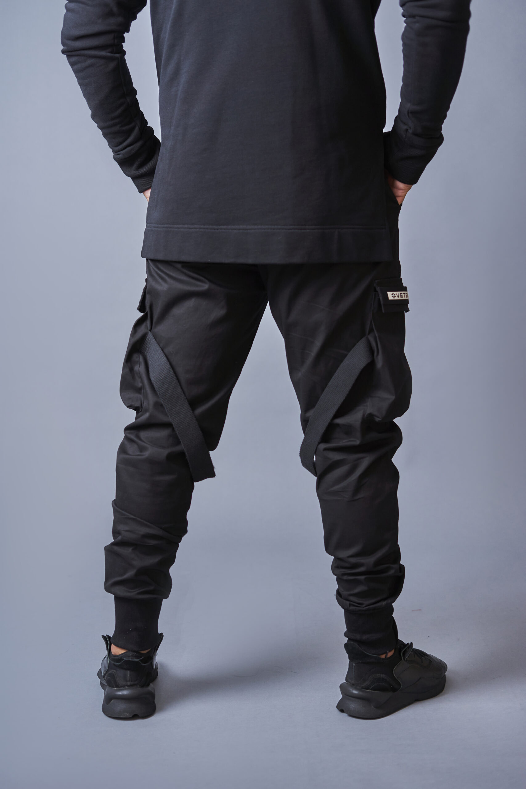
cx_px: 263
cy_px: 394
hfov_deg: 27.0
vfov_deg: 39.6
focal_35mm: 50
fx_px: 1096
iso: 100
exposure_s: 1/60
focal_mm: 50
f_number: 2.8
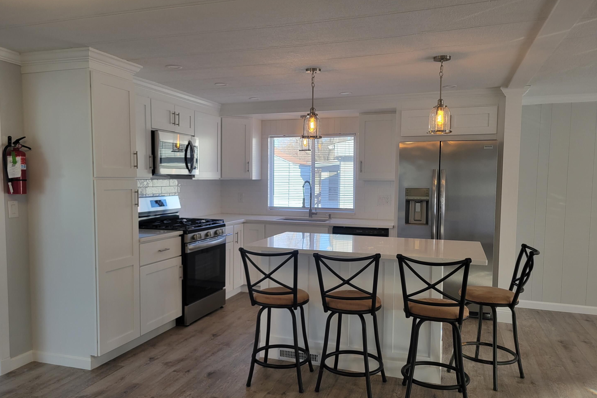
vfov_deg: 46.4
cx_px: 295
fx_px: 464
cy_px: 213
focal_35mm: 28
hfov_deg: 65.5
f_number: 1.8
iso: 40
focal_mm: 5.4
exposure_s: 1/120
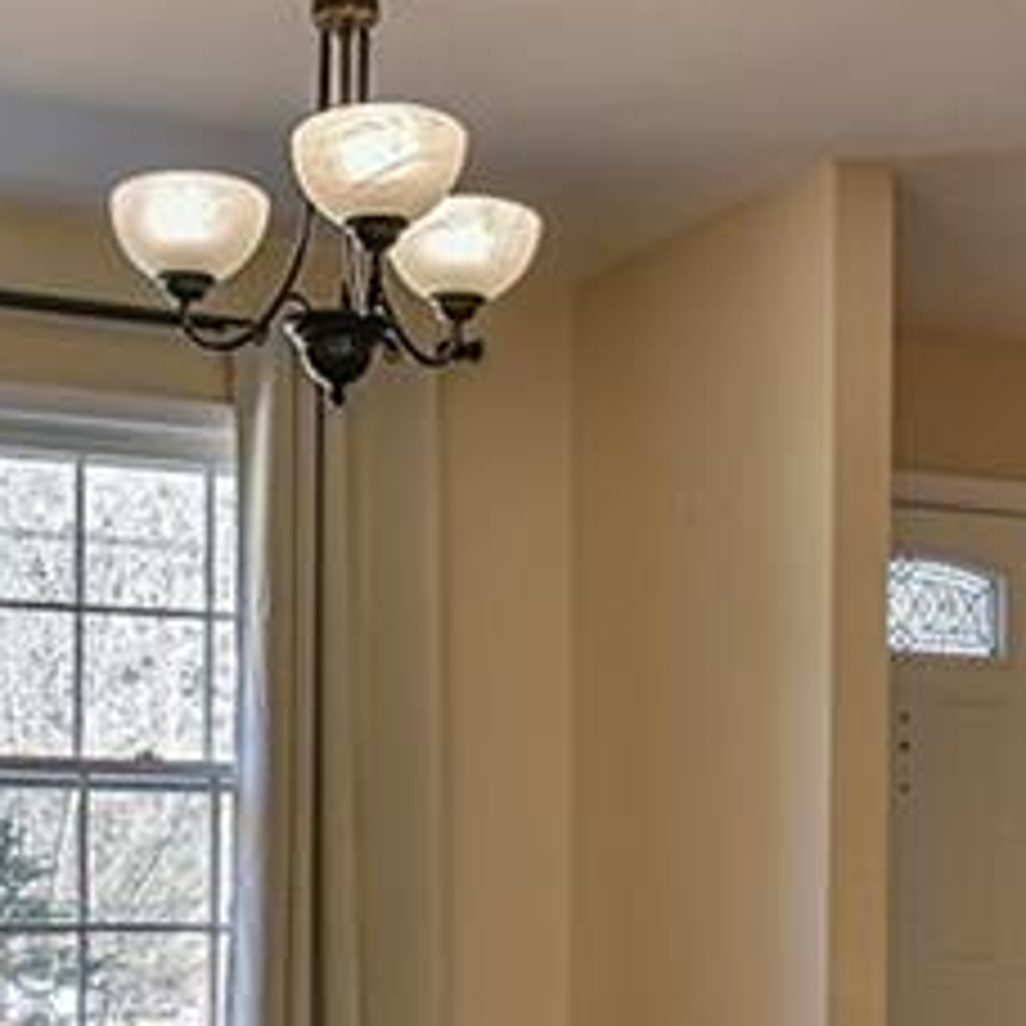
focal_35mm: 61
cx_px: 166
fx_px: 2046
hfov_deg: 27.4
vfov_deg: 27.2
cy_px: 911
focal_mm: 16
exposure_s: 1/160
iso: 1600
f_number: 6.3
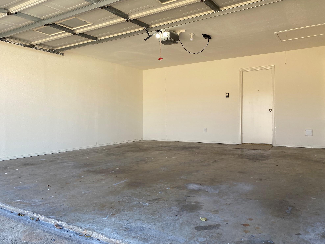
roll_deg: +1.6
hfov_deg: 65.3
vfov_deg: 51.3
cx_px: 163
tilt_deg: +0.2
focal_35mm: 27
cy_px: 119
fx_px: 253
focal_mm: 4.25
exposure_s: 1/223
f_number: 1.8
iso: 32
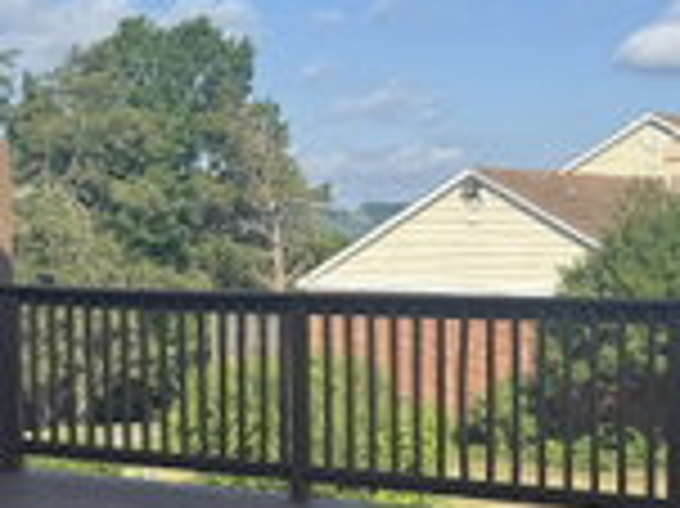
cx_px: 385
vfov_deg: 21.5
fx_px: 1335
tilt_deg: -4.0
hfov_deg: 28.6
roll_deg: -0.3
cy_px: 319
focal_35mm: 68
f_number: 1.78
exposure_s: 1/3802
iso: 80
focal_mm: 6.76
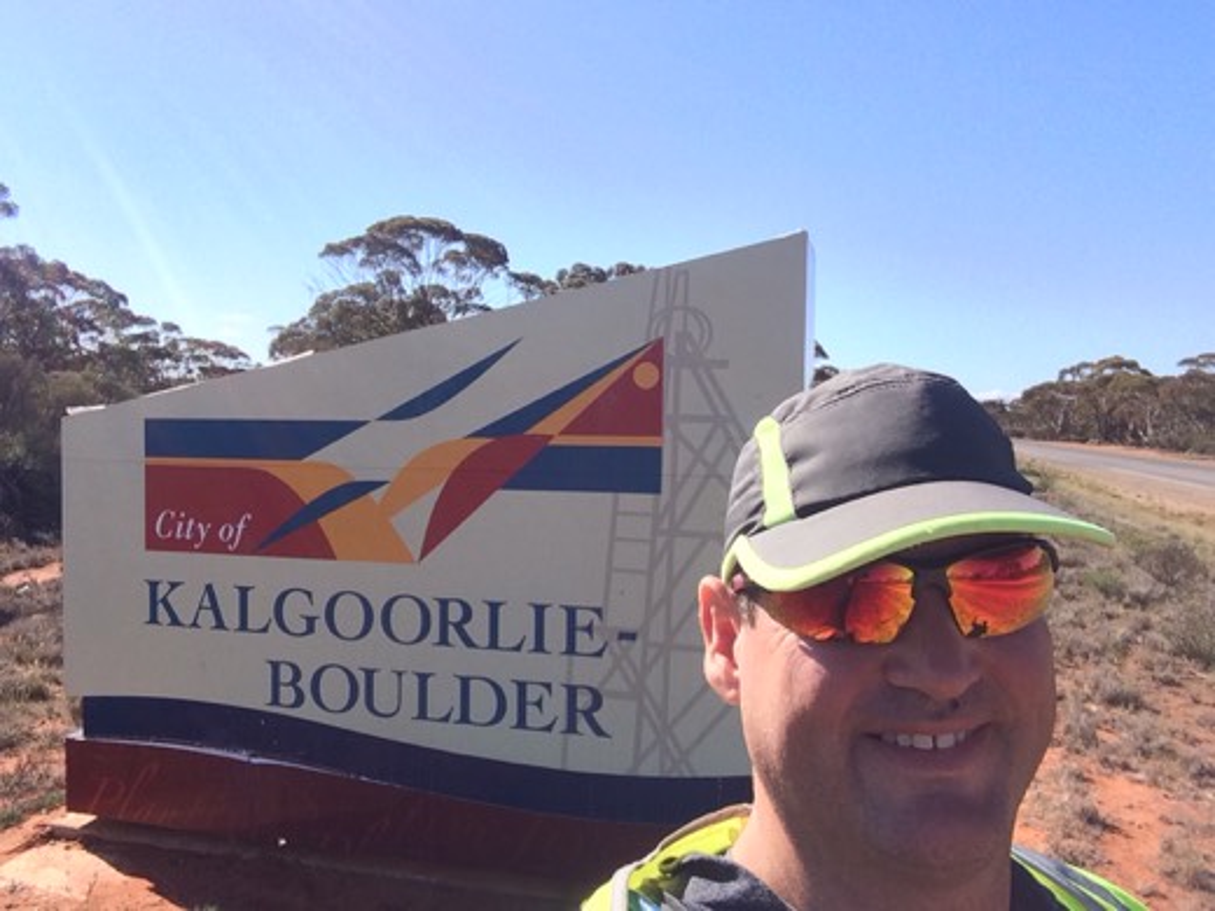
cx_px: 608
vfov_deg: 45.4
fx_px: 1088
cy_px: 456
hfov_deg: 58.4
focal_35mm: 31
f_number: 2.4
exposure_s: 1/781
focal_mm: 2.15
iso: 50
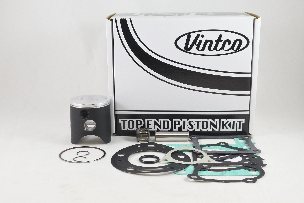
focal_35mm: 44
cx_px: 152
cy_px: 102
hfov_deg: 44.5
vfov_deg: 30.5
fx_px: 372
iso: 640
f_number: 4.5
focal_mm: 16.5
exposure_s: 1/125
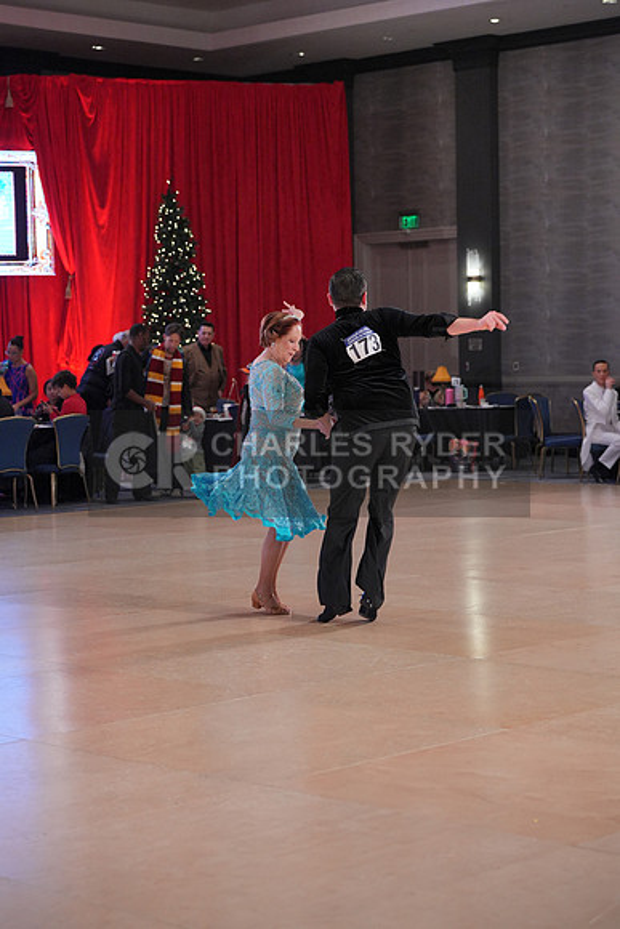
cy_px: 464
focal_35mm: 75
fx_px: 1936
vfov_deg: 27.0
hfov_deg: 18.2
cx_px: 310
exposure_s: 1/400
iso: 2500
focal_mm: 75
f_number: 4
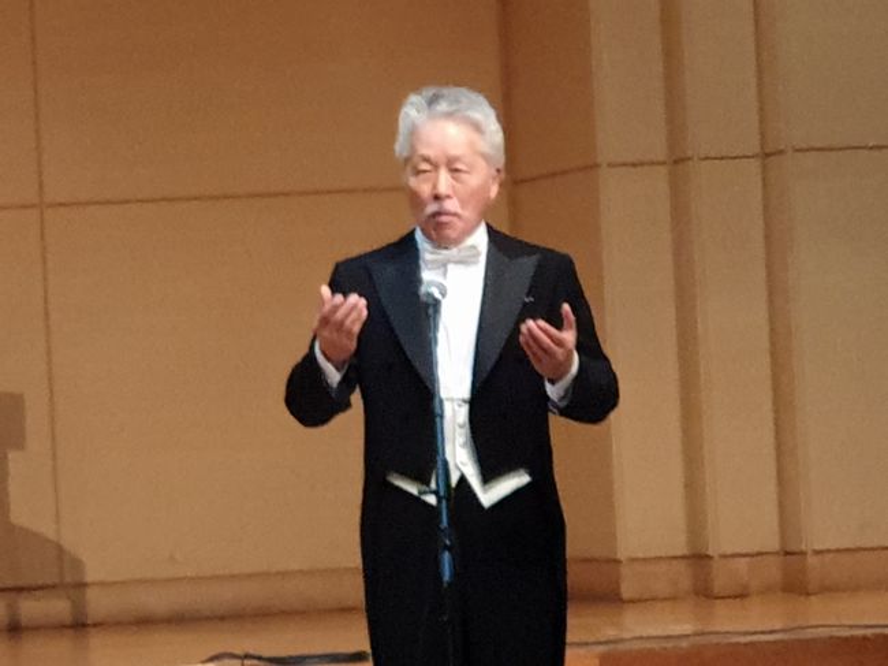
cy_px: 333
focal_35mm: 52
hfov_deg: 36.8
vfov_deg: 28.0
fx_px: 1333
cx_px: 444
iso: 200
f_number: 2.4
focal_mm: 6
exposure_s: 1/30
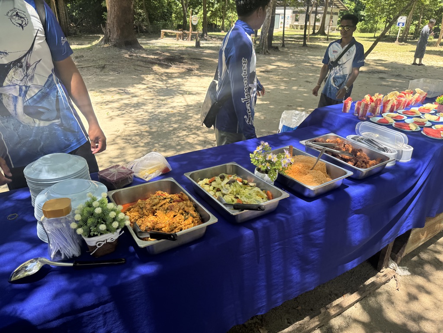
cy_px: 166
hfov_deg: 71.6
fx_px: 307
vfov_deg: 56.8
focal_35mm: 24
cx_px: 222
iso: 80
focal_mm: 6.76
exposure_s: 1/457
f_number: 1.78
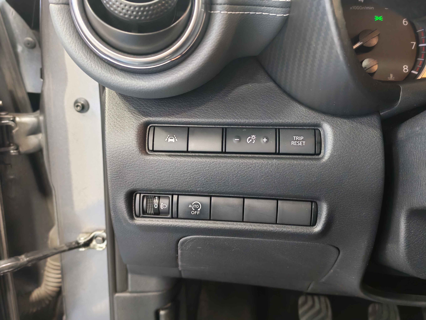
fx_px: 406
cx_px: 213
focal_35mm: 33
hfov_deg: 55.4
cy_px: 160
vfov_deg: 42.9
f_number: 1.9
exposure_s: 1/33.3
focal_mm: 6.12
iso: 2265
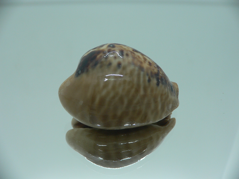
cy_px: 90
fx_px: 242
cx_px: 120
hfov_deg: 52.6
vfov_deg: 40.7
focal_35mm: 35
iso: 80
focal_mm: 4.6
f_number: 2.8
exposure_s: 1/60
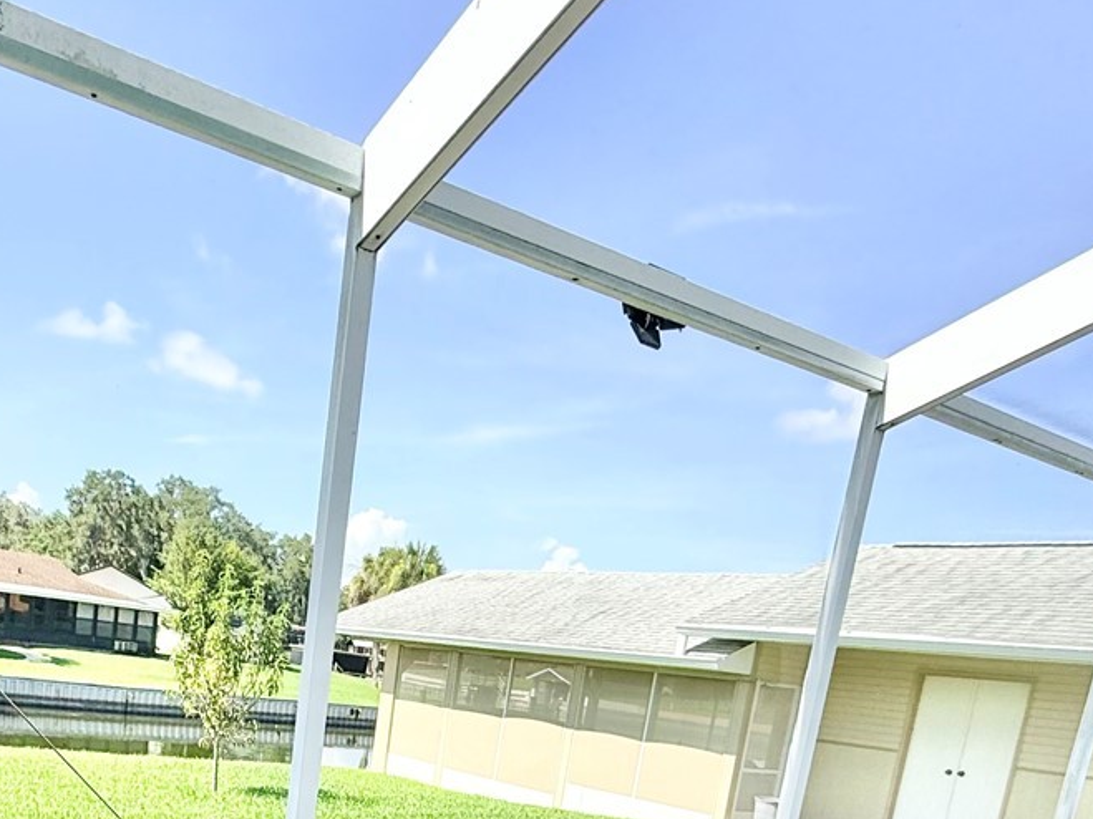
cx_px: 348
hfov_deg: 52.7
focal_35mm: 34
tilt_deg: -14.1
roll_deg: -8.0
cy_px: 899
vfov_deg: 35.7
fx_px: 1073
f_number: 2.2
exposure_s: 1/942
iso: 50
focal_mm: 2.22
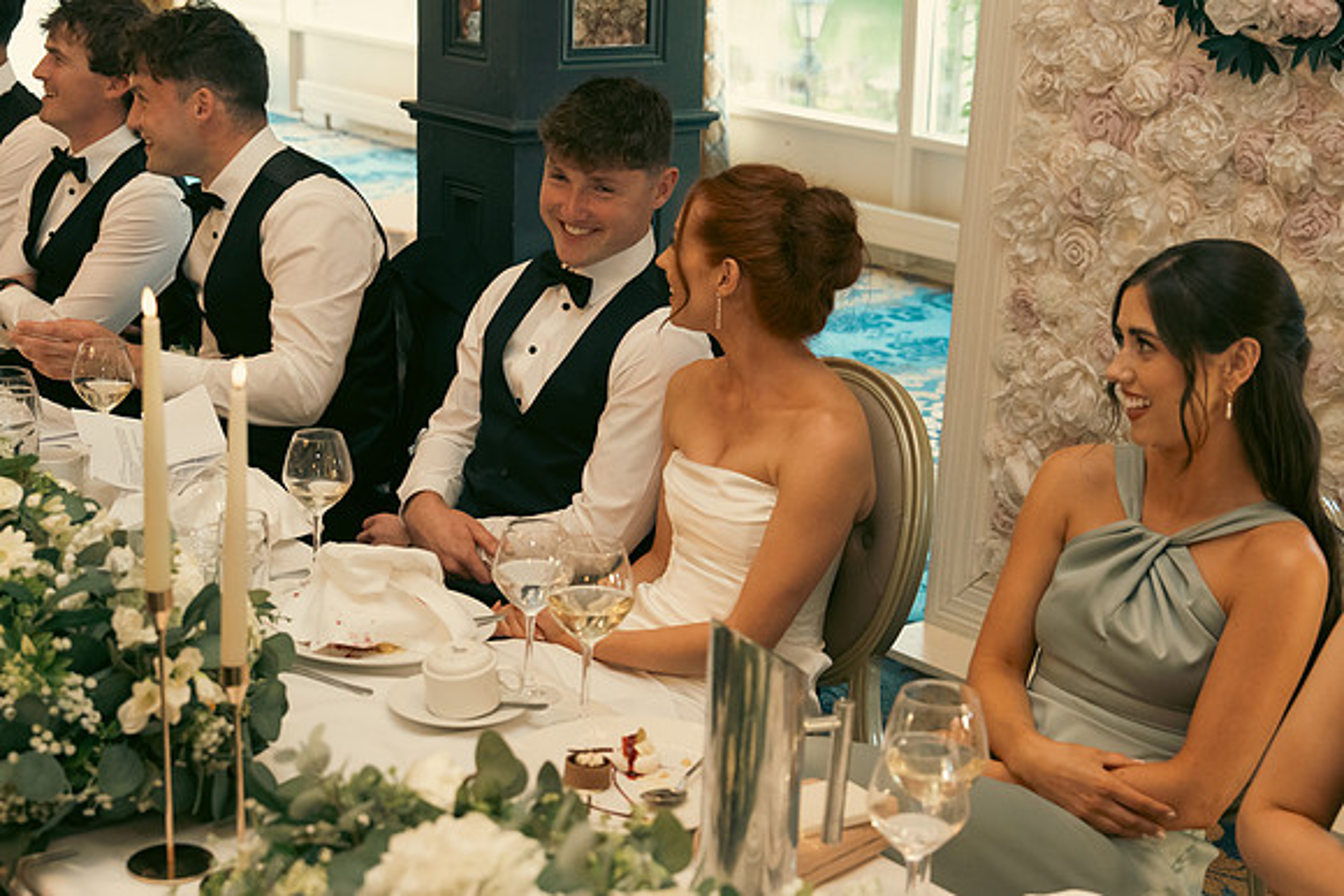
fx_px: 2240
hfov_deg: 33.4
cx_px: 672
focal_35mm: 60
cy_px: 448
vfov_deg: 22.6
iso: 2500
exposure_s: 1/160
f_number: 3.5
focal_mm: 40
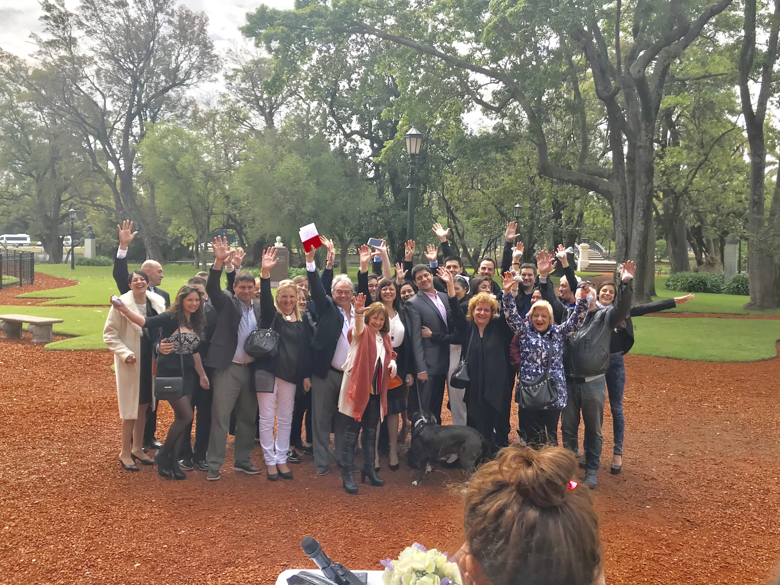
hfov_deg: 56.8
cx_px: 409
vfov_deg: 44.1
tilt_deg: -4.2
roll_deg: -1.7
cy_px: 275
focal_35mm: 32
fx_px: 721
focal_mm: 3.99
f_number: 1.8
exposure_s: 1/1140
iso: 20
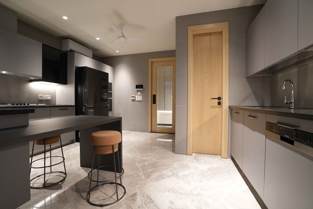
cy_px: 104
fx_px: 139
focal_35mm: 16
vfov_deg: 73.7
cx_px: 156
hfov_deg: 96.7
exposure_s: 1/13
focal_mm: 16
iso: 1000
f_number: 7.1
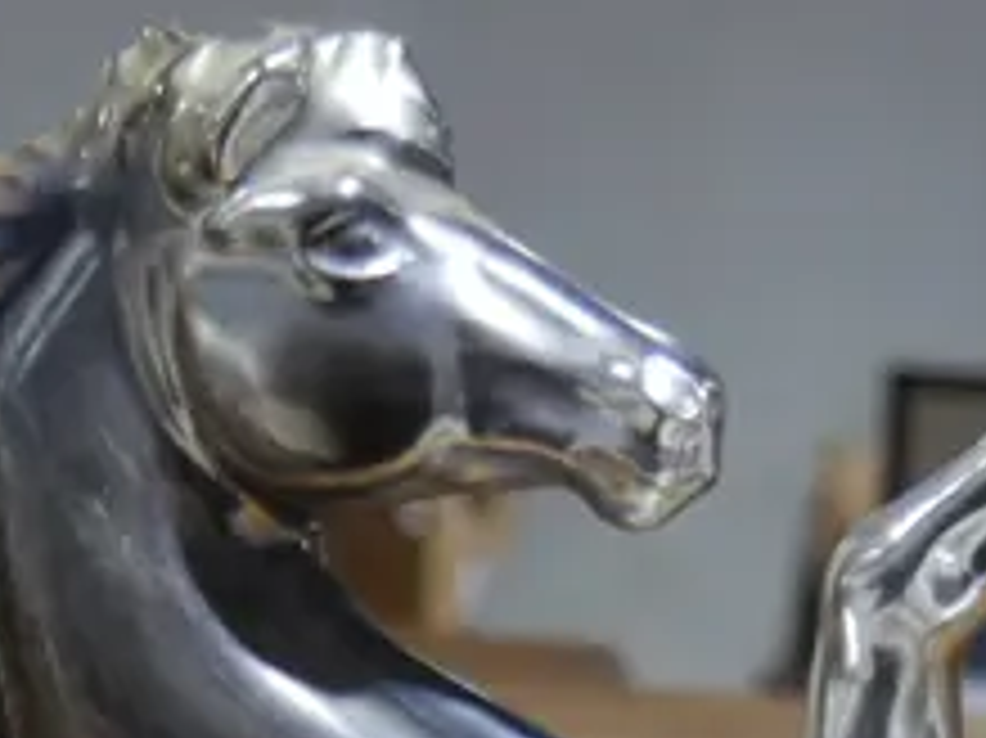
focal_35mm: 131
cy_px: 1724
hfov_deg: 15.0
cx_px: 797
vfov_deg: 10.0
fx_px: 3729
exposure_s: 1/60
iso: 250
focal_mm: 14
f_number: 3.5
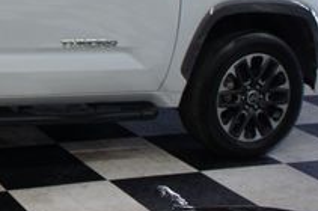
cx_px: -133
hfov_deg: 21.5
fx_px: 723
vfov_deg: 15.6
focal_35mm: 82
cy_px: -84
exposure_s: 1/40
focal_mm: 18
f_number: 4
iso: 200
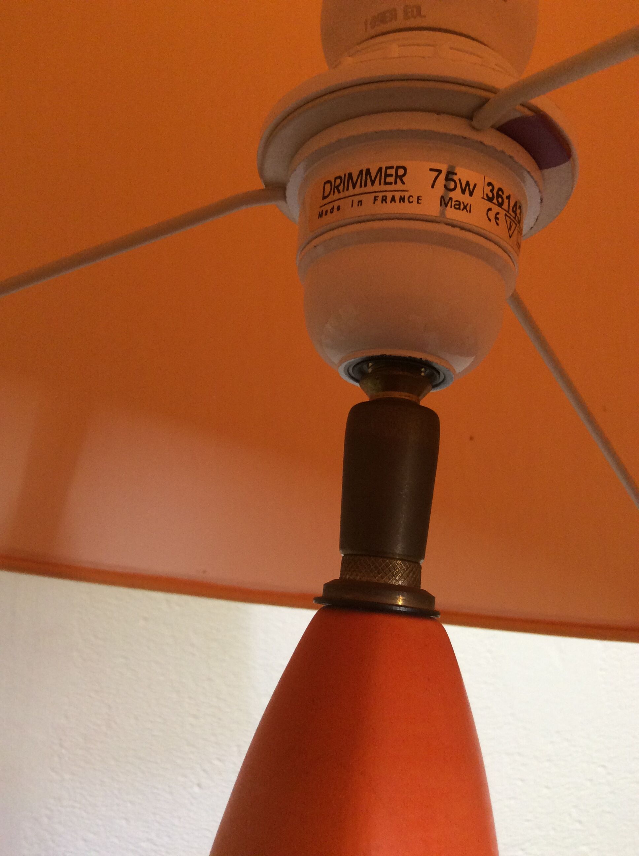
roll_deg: -6.0
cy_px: 428
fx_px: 790
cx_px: 320
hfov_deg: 44.1
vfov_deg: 56.9
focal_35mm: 32
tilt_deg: +13.1
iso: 125
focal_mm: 3.3
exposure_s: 1/25
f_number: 2.4
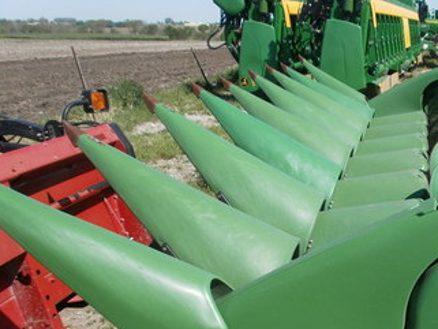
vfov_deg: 32.4
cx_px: 367
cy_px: 242
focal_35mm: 44
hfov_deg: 40.6
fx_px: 557
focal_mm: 4.65
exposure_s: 1/200
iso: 100
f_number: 7.8
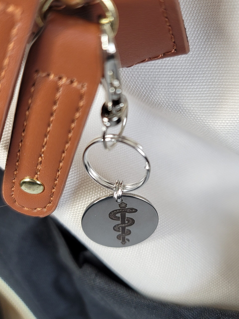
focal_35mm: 25
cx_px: 120
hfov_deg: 54.9
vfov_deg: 69.4
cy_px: 160
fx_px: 230
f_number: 1.8
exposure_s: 1/120
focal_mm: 7
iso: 200
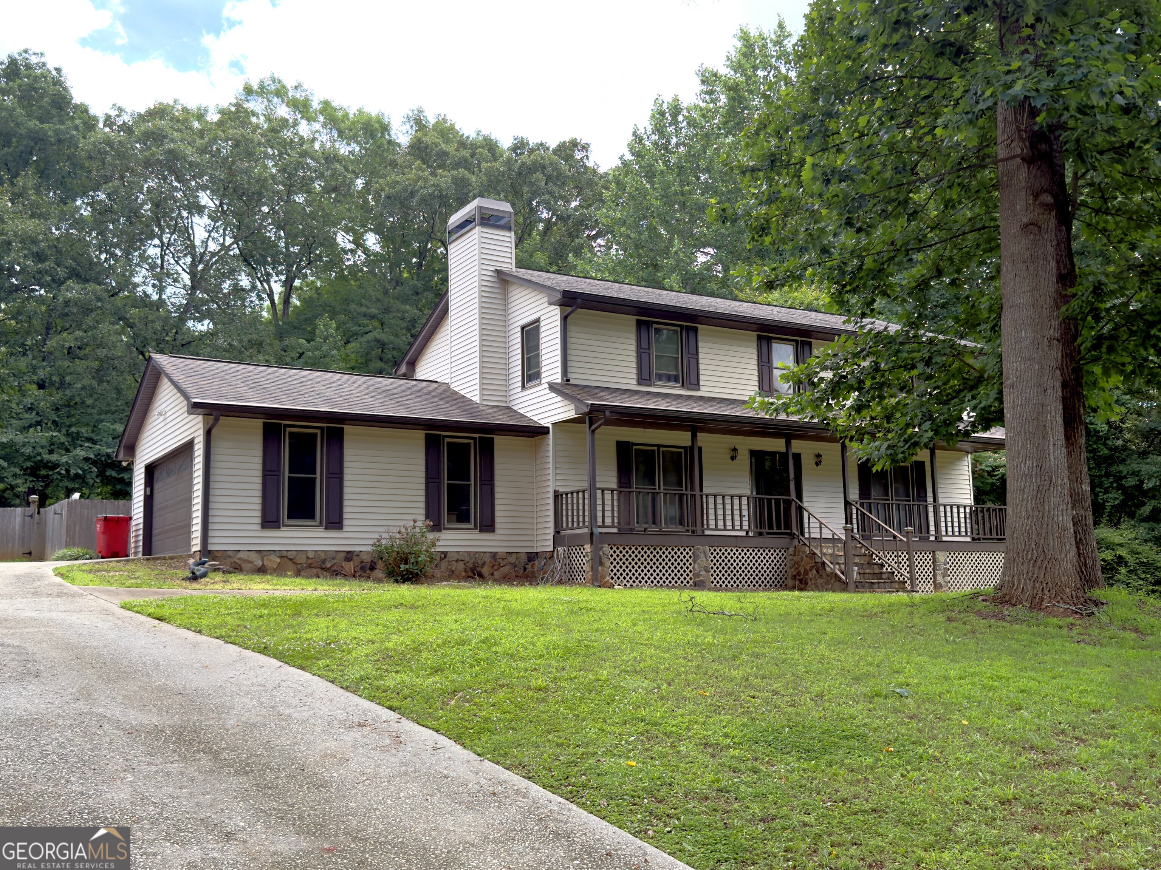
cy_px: 435
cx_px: 580
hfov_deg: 54.0
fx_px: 1140
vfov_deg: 41.8
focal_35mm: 34
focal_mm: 6.76
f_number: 1.78
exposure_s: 1/1230
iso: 100
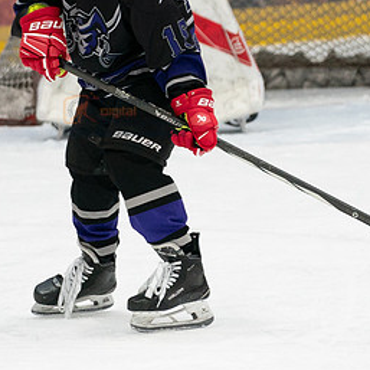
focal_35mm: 602
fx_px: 7280
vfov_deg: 2.9
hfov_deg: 2.9
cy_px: 74
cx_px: 77
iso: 2000
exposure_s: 1/1000
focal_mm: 150
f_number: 3.2
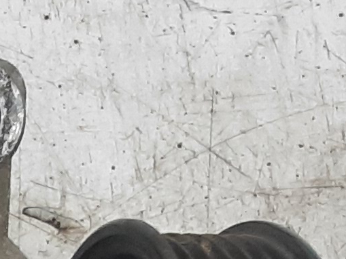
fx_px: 1730
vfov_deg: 7.5
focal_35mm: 173
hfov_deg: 10.6
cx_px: -307
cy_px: 801
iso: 80
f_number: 1.9
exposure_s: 1/50
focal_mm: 2.91
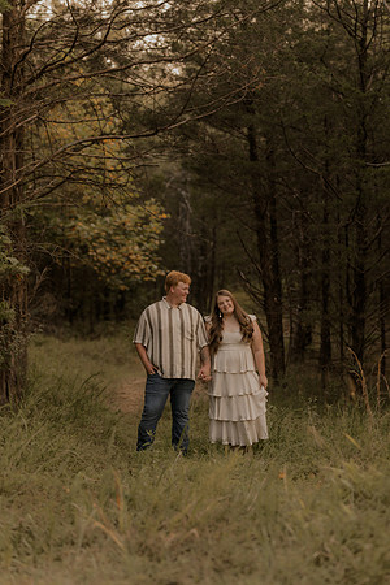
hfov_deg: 16.1
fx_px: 1381
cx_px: 195
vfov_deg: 23.9
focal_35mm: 85
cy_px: 292
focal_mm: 85
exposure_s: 1/160
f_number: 2
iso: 100
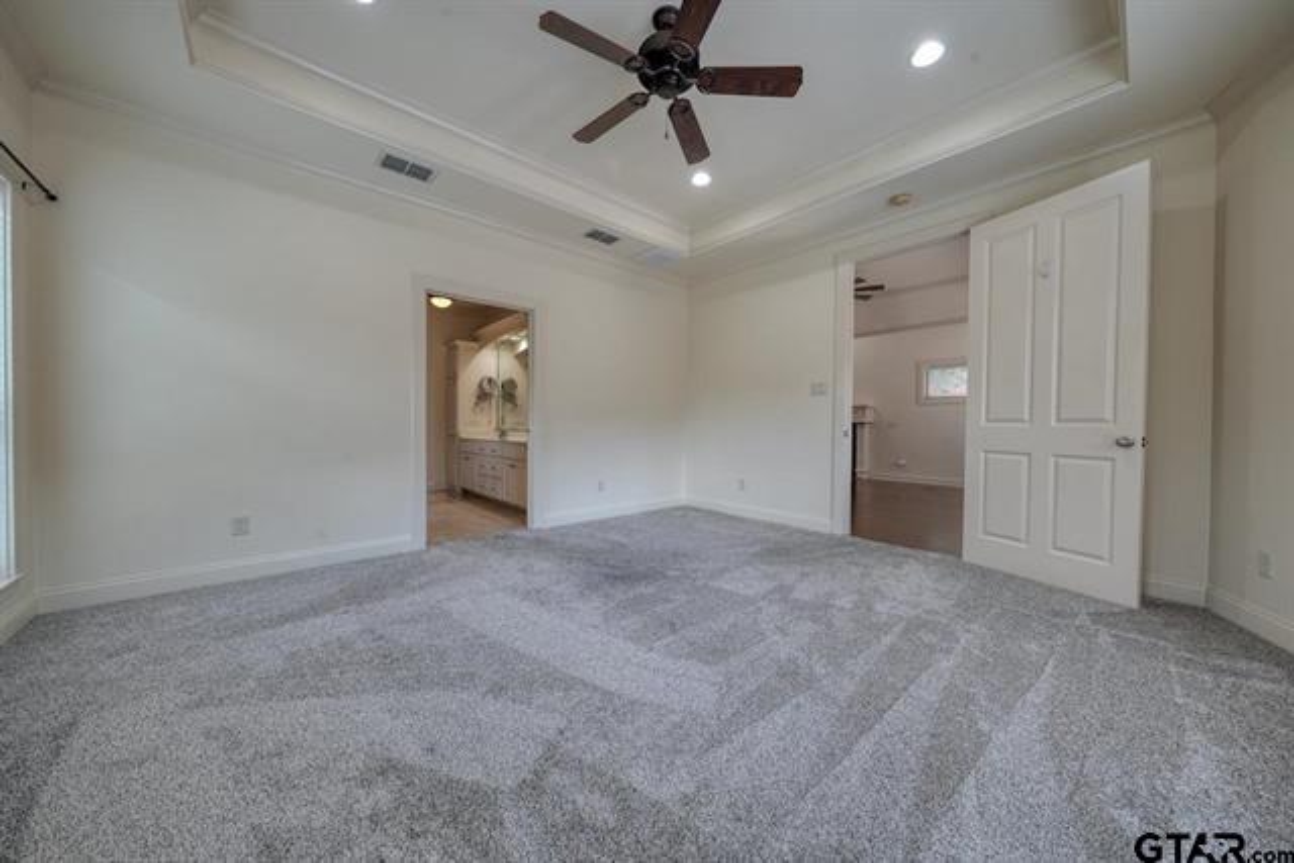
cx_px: 647
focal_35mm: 12
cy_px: 432
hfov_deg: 112.6
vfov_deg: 90.0
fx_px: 431
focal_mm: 12
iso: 200
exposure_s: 1/2.5
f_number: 10
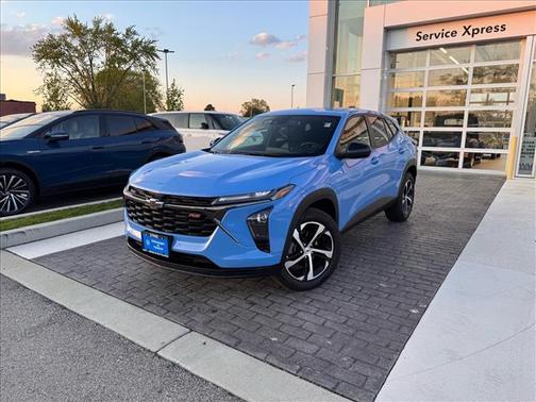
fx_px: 372
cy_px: 201
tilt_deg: -11.3
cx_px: 268
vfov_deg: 56.8
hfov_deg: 71.6
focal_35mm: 24
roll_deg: -1.8
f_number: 1.78
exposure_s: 1/187
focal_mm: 6.76
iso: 64
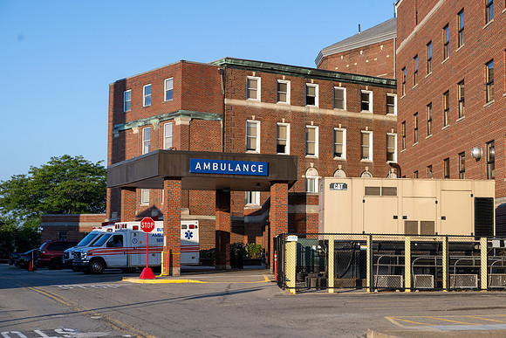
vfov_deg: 19.5
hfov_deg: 28.8
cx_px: 253
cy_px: 169
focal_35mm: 70
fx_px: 984
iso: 200
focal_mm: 70
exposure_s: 1/640
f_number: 5.6
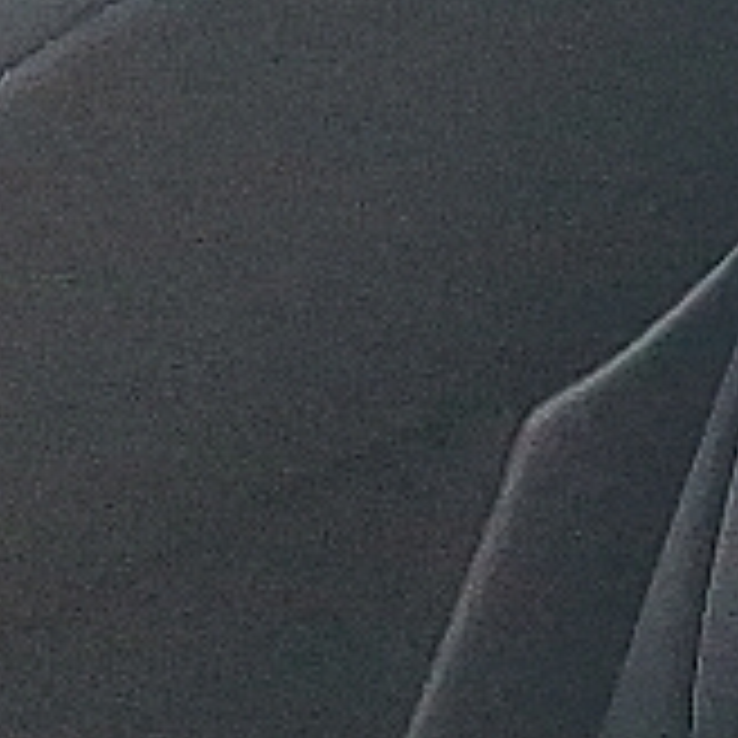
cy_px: -112
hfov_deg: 6.3
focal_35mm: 216
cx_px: 3208
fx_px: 5210
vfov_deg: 8.0
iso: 30
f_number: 1.8
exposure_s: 1/189
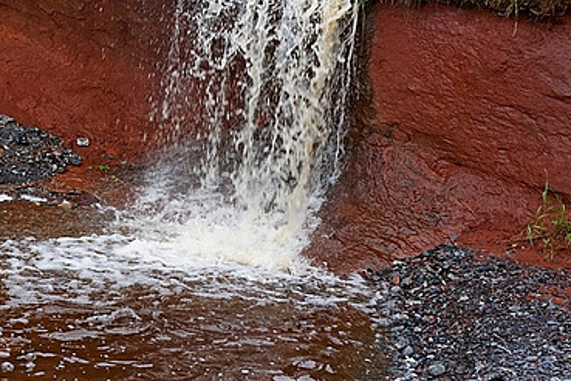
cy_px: 79
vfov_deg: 25.6
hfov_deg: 36.3
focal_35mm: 52
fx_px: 825
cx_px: 80
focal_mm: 16
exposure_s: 1/160
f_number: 14
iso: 800
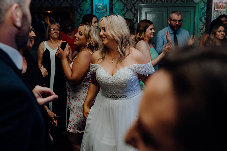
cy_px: 76
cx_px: 114
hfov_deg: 45.4
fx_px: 271
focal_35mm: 43
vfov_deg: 31.2
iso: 2500
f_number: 3.5
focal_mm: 43
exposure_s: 1/160
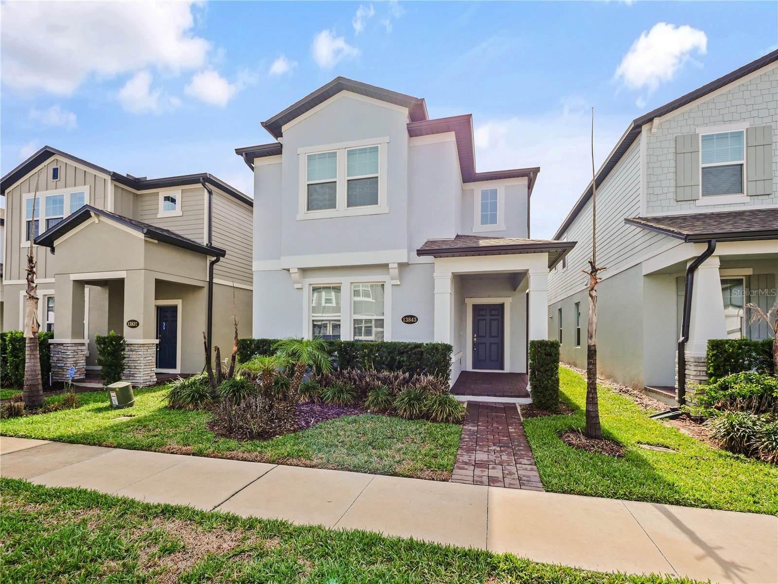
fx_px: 360
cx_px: 389
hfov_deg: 94.5
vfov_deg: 78.1
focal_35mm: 16
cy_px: 292
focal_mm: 8
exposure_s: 1/500
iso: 200
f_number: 9
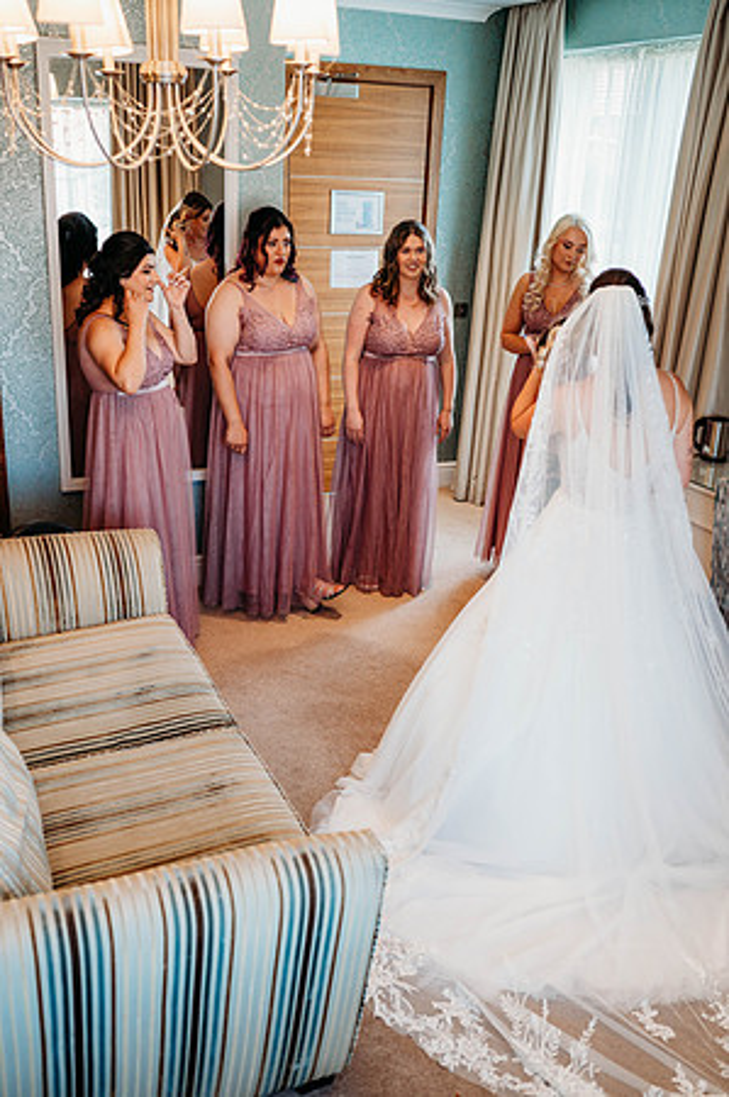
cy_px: 548
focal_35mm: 35
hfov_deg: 37.8
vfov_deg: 54.5
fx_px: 1066
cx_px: 364
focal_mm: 35
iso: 640
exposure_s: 1/200
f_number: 2.8
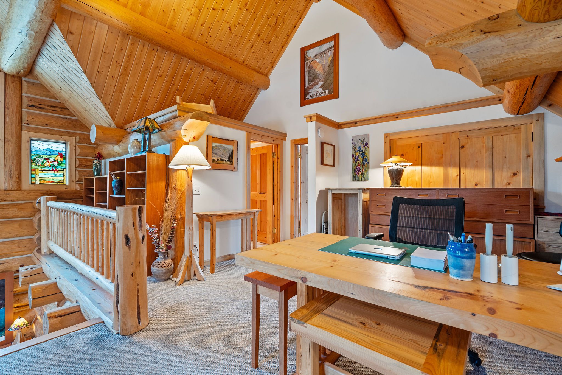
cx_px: 281
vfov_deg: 73.8
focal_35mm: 16
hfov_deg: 96.7
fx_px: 250
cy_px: 188
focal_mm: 16
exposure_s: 1/4
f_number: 7.1
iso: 320
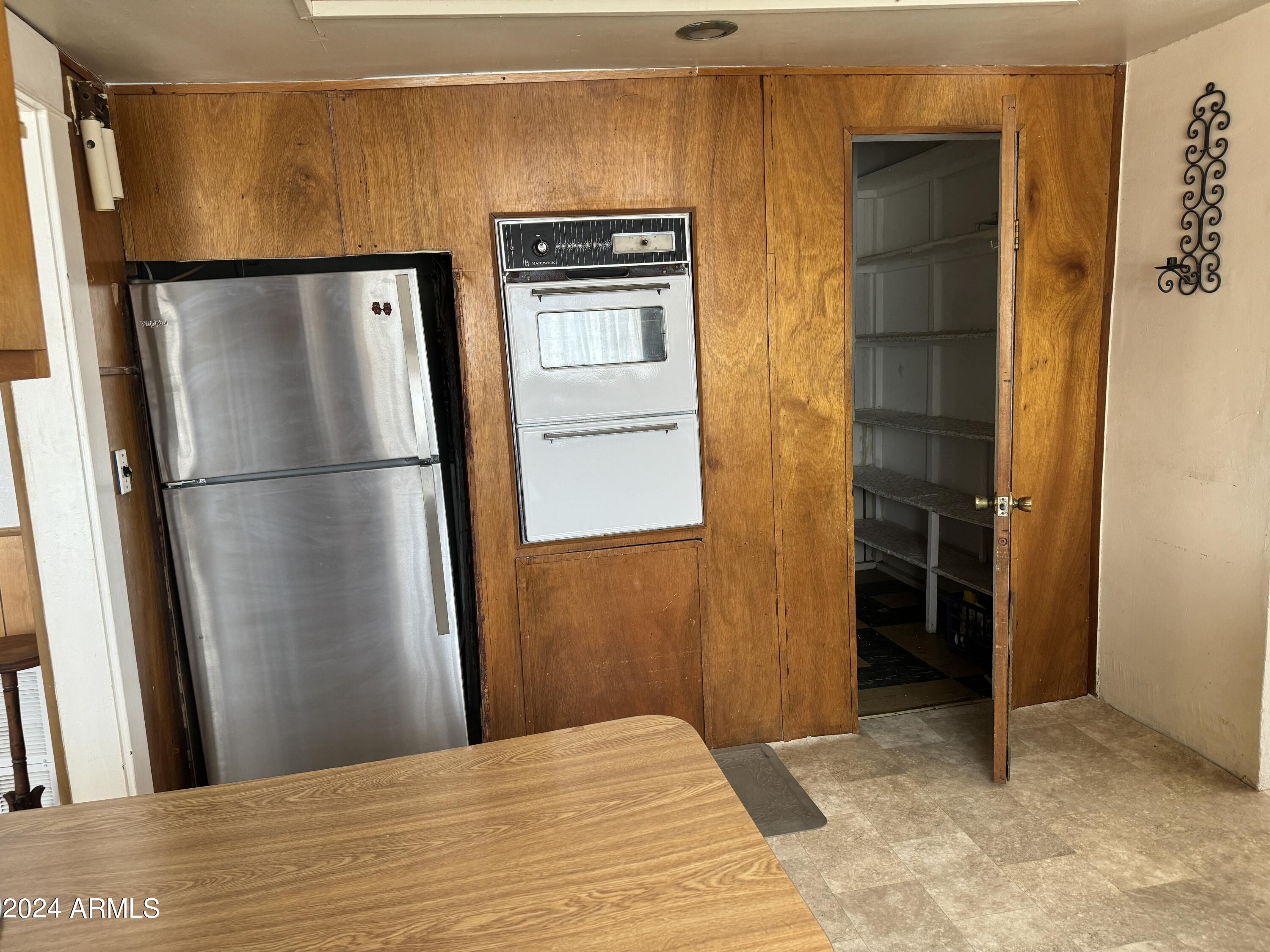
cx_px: 635
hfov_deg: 71.6
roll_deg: +2.9
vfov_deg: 56.8
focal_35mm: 24
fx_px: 881
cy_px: 476
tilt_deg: -8.9
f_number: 1.78
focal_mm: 6.76
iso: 200
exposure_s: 1/121
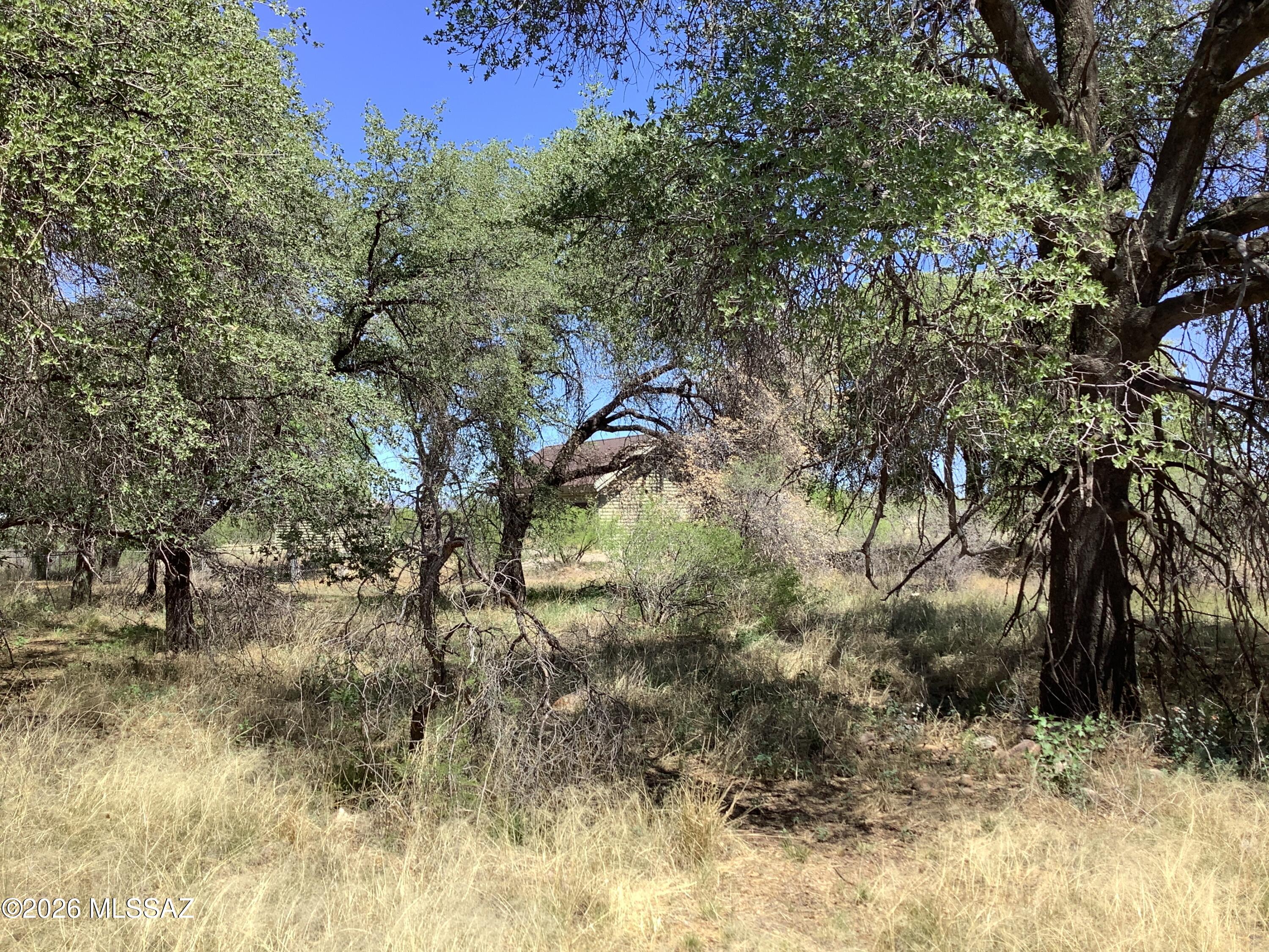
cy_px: 476
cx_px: 634
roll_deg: +0.4
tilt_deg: +1.7
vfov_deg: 45.4
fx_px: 1136
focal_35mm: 31
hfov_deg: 58.4
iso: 25
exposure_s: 1/608
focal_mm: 3.3
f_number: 2.4
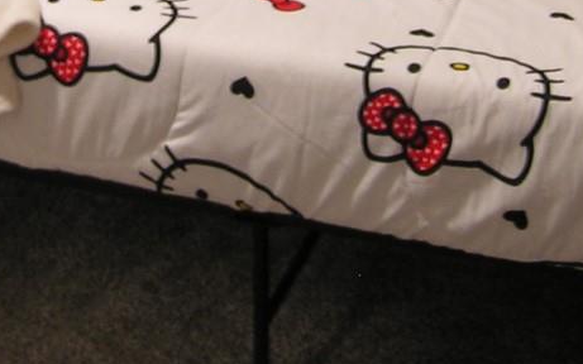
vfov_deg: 11.1
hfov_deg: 18.3
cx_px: 109
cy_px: -177
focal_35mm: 113
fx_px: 1795
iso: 50
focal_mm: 6.1
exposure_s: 1/4.1
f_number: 2.6
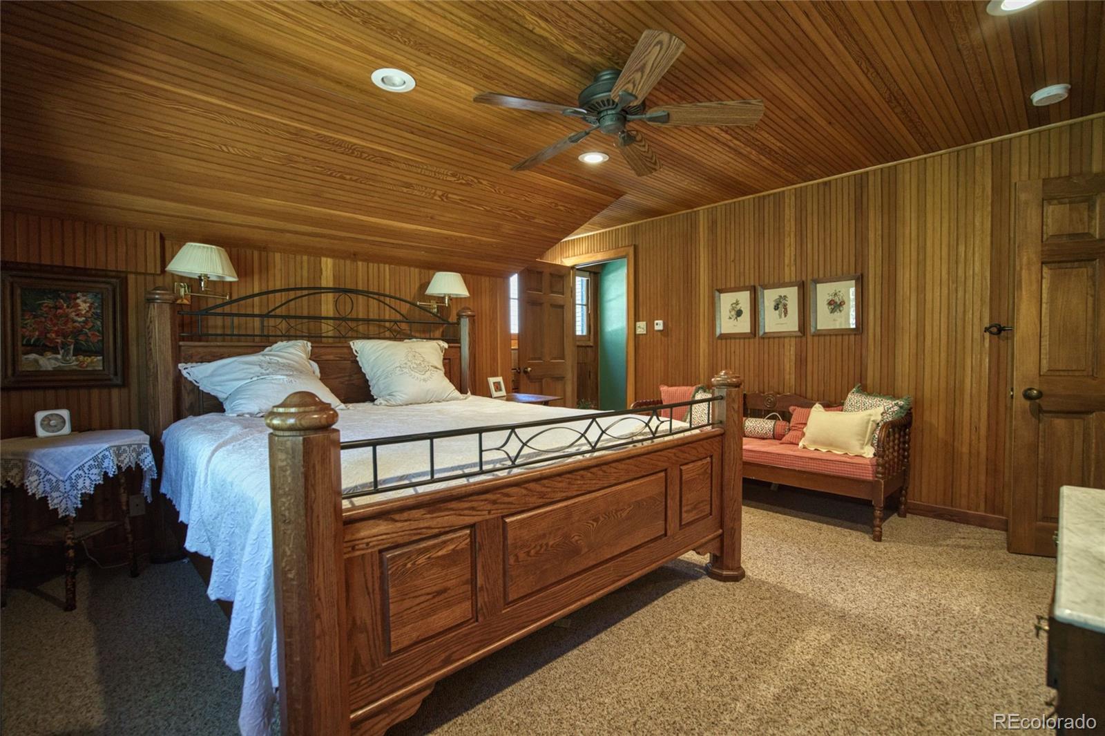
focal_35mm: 16
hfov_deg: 96.8
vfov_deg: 73.7
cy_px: 368
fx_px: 491
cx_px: 552
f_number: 4
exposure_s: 1/60
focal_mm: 16
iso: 320
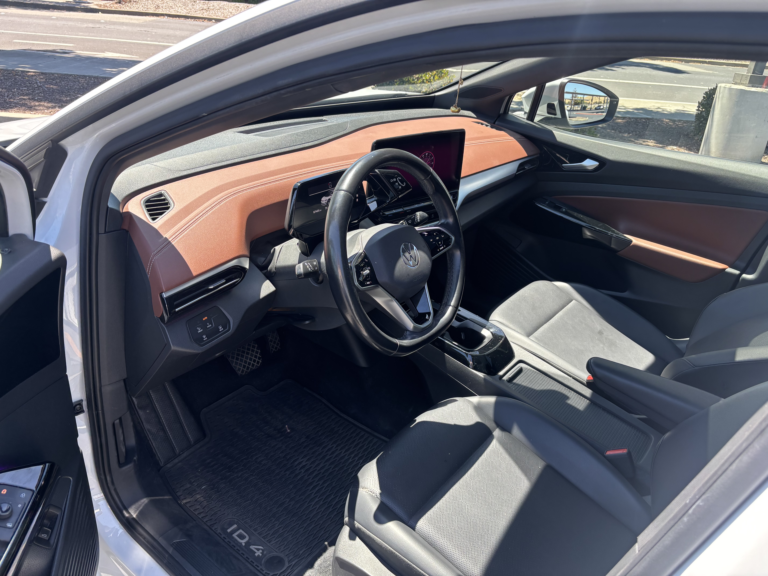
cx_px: 384
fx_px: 577
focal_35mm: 26
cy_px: 288
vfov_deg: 53.1
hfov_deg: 67.3
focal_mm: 5.96
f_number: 1.6
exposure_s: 1/298
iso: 50
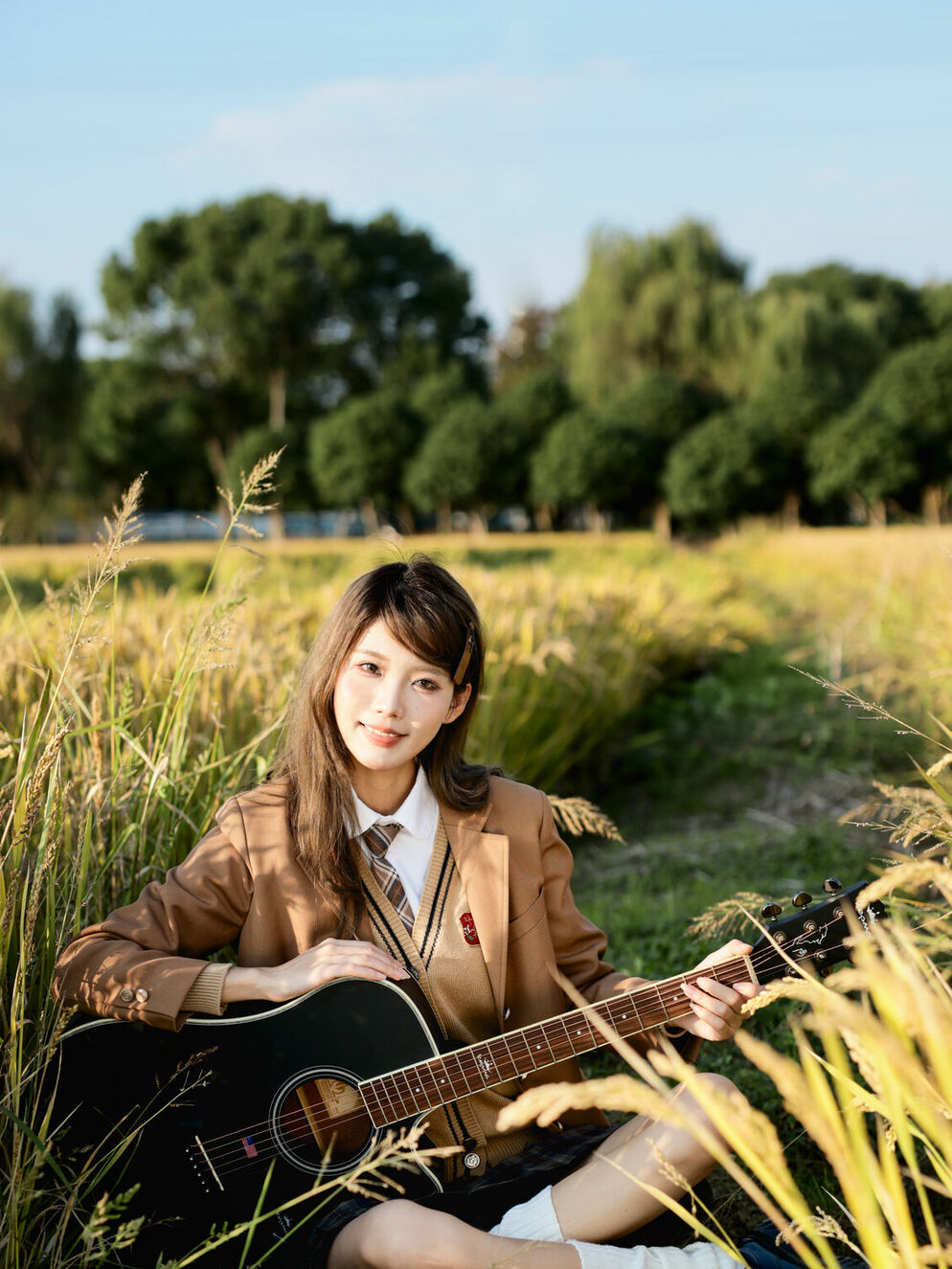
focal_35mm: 56
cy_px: 740
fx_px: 2053
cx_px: 465
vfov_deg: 34.3
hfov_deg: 26.1
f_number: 2.2
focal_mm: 50
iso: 200
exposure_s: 1/2000
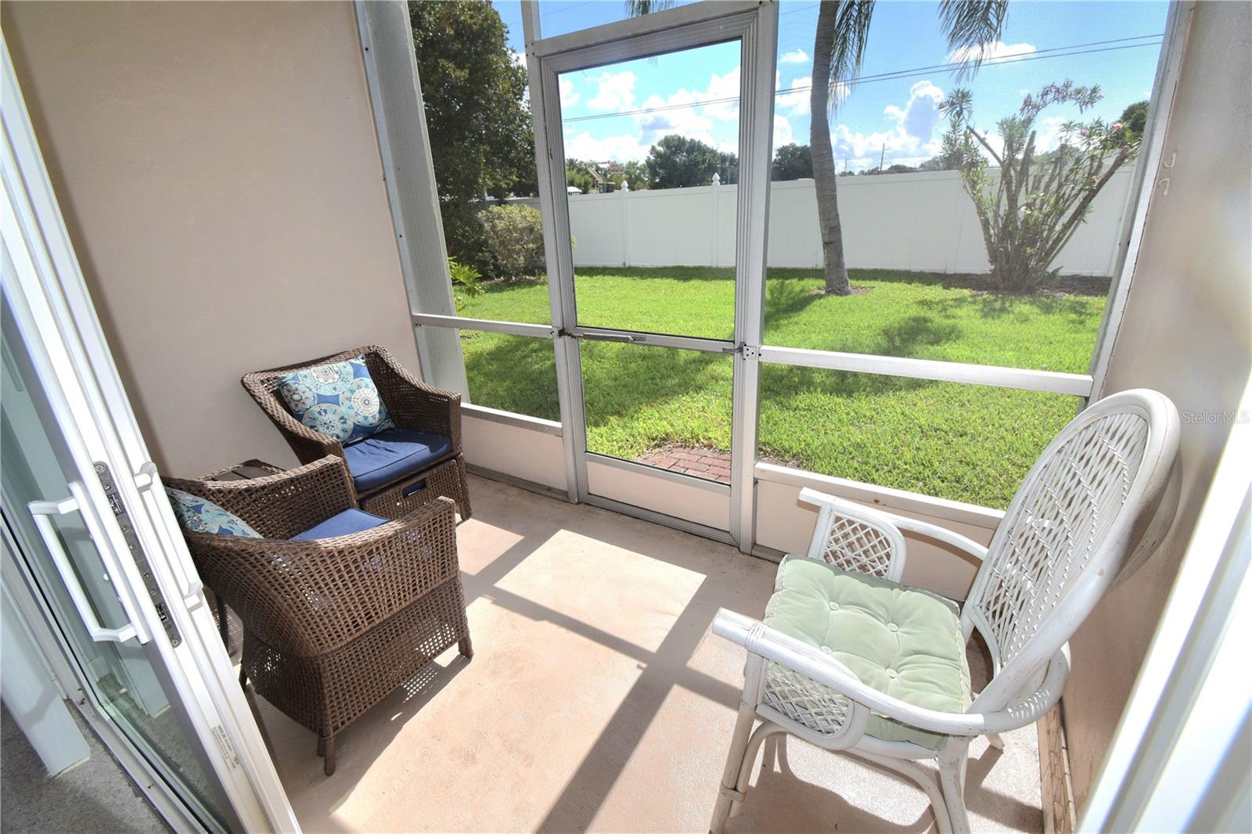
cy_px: 417
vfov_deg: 77.3
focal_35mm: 15
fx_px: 522
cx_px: 626
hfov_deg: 100.4
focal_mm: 10
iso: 100
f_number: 9
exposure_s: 1/200
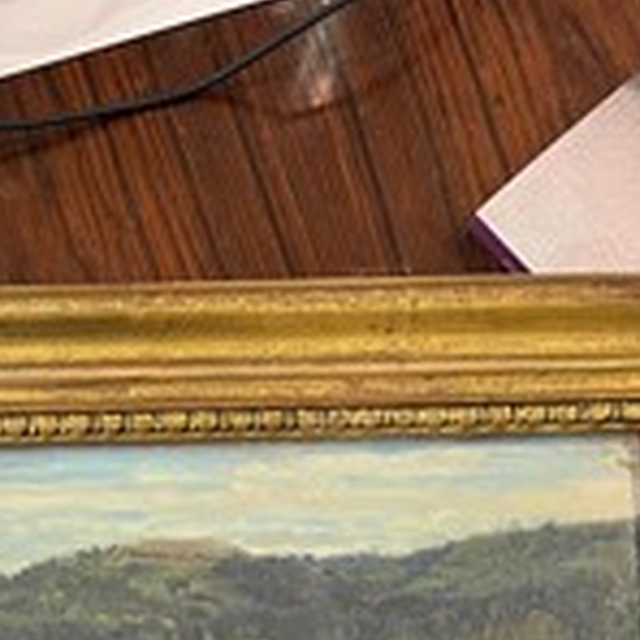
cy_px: 856
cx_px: 134
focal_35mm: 62
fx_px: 1297
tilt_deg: -85.1
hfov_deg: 27.2
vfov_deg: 24.0
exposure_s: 1/50
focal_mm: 5.1
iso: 250
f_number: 1.6
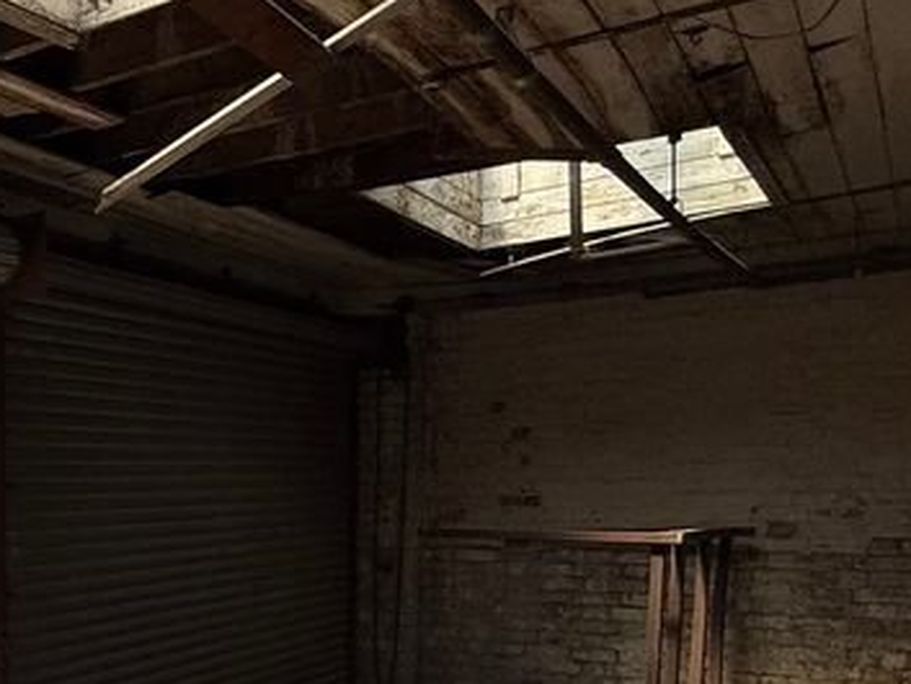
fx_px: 1158
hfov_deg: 33.2
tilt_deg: -4.1
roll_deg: +0.8
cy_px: 569
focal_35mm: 44
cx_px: -235
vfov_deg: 31.8
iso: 50
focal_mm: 2.22
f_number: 2.2
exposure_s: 1/1211
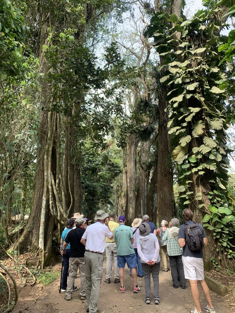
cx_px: 118
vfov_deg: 67.3
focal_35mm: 26
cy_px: 156
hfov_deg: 53.1
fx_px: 235
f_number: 1.8
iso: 25
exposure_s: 1/175
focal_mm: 4.25
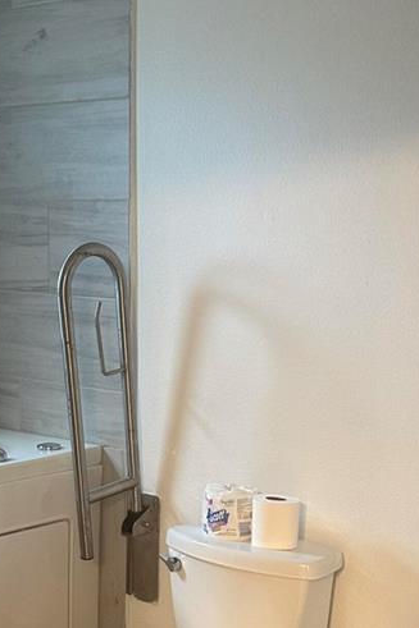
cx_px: 188
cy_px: 501
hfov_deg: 22.2
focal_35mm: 61
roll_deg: -2.2
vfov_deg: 32.0
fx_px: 1066
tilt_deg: -12.8
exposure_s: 1/60
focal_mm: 6.86
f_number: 1.78
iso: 200
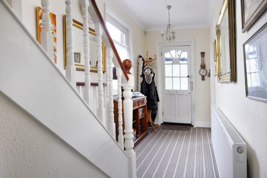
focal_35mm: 22
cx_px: 134
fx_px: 167
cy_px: 89
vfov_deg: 56.0
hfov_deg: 77.4
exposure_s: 1/2
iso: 400
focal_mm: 15
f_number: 5.6
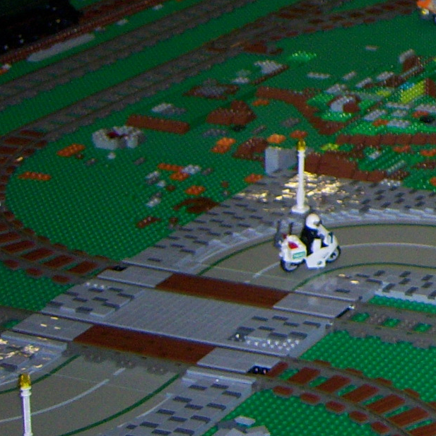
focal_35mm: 132
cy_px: -203
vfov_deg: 12.6
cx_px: 869
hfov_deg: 11.8
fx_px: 1881
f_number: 2.8
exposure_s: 1/60
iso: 160
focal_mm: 7.5
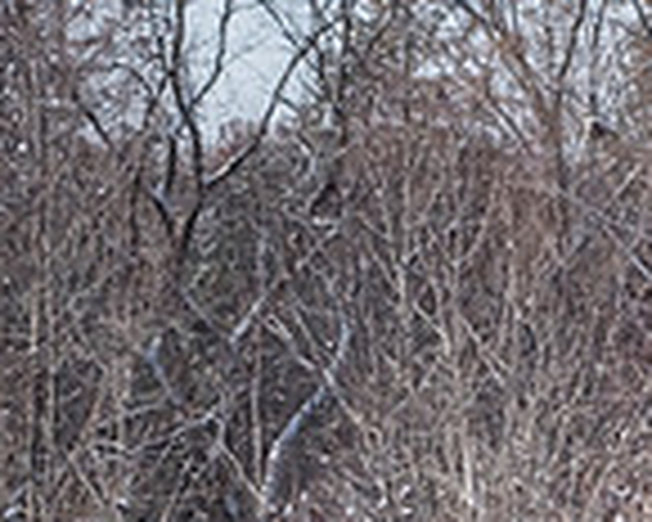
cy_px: 839
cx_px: 868
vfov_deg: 5.1
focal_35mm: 301
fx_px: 5808
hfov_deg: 6.4
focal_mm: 80
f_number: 14
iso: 640
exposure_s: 1/1000
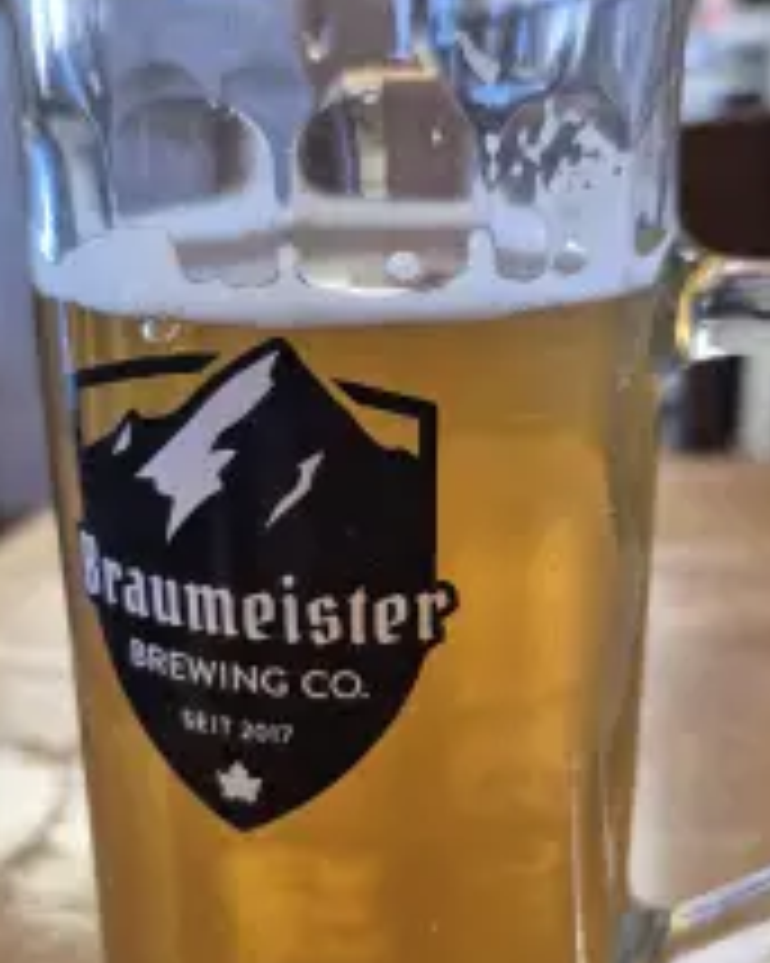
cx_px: 374
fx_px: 1197
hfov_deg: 35.6
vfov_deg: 43.7
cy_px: 554
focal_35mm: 42
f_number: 1.8
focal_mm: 5.4
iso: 400
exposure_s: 1/120
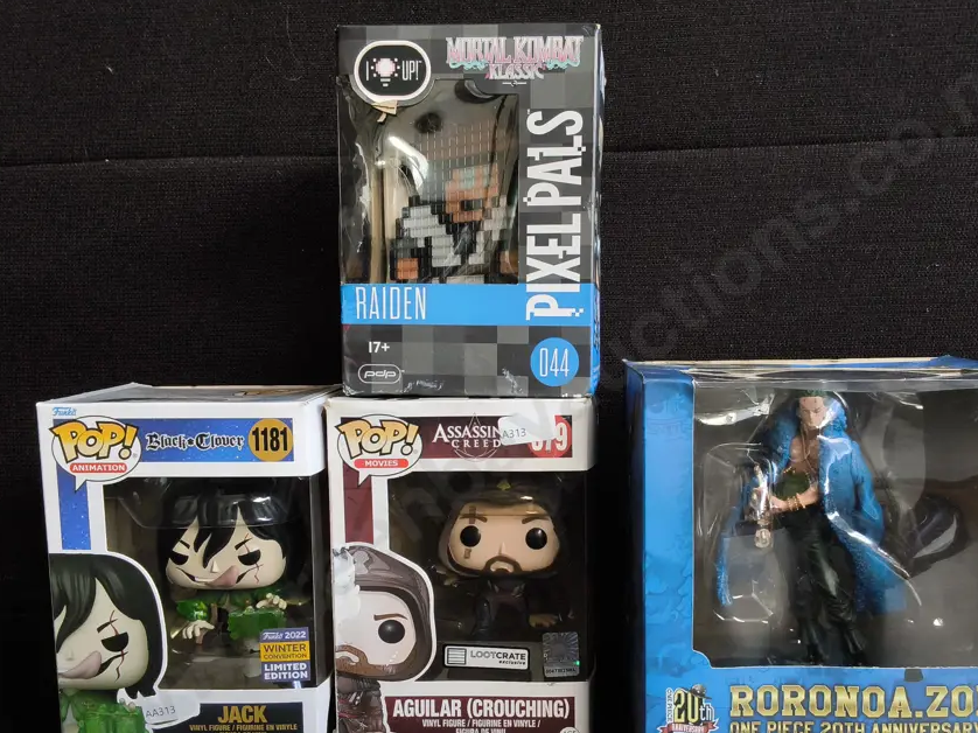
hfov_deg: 55.2
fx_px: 932
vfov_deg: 42.8
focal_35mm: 33
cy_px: 417
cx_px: 544
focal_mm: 2.87
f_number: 2
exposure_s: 1/100
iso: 100
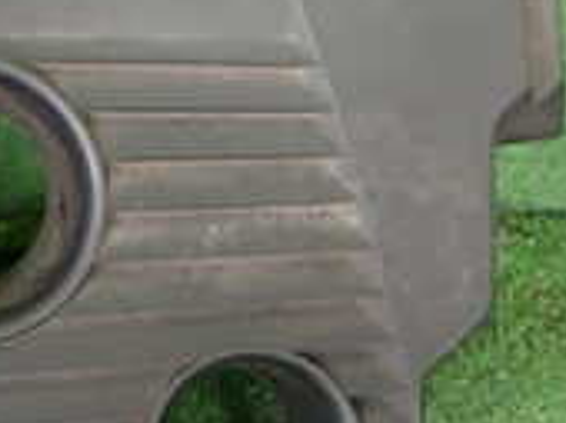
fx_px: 1731
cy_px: 90
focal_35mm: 106
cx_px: -270
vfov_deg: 13.9
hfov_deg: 16.9
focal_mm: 5.4
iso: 400
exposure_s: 1/50
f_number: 2.3
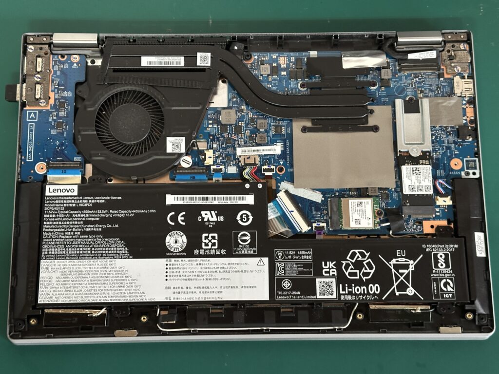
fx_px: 692
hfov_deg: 39.7
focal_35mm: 48
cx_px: 250
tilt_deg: -78.5
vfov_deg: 30.3
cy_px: 187
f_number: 1.78
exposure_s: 1/33
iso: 400
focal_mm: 6.86
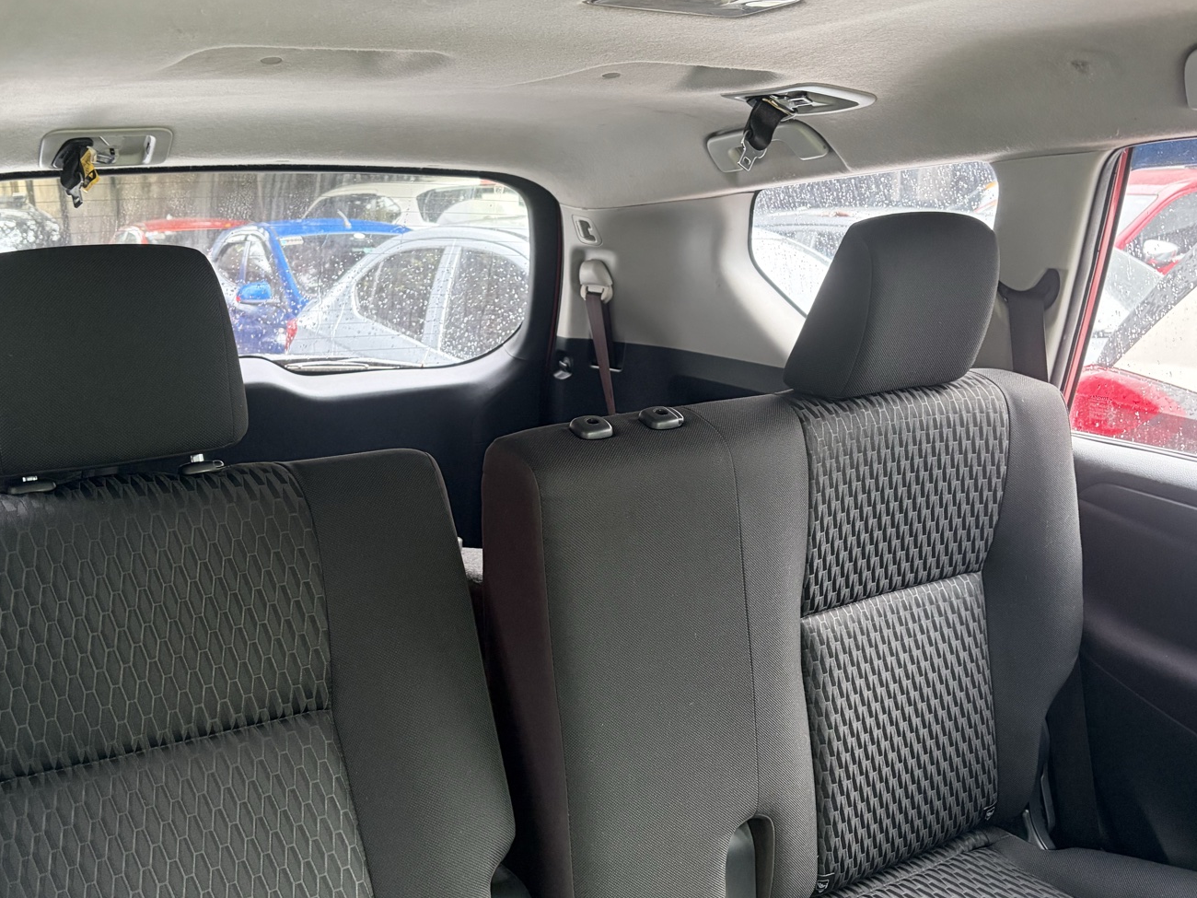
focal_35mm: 32
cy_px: 463
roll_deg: +1.5
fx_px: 1107
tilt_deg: -13.1
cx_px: 515
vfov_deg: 44.2
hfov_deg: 56.6
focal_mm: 5.96
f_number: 1.6
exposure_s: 1/60
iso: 320
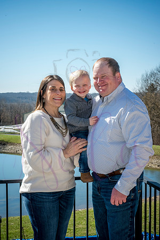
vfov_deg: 32.4
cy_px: 120
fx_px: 413
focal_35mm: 62
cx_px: 80
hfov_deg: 21.9
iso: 400
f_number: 14
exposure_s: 1/320
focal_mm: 62
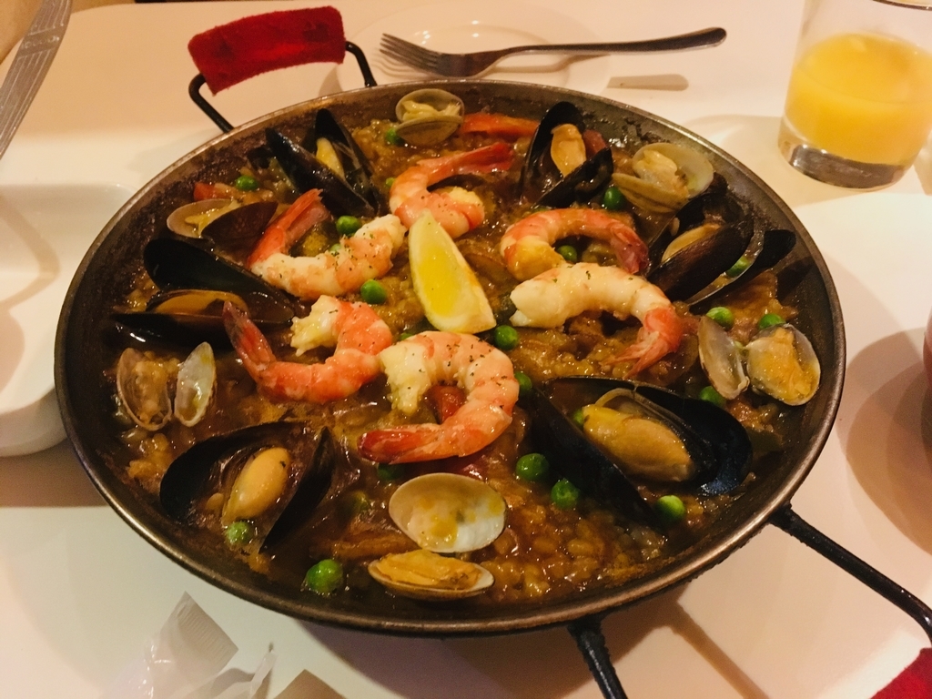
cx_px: 466
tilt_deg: -45.6
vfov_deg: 48.2
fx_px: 781
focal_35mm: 29
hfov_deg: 61.7
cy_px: 350
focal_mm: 4.15
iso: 320
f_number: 2.2
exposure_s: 1/15
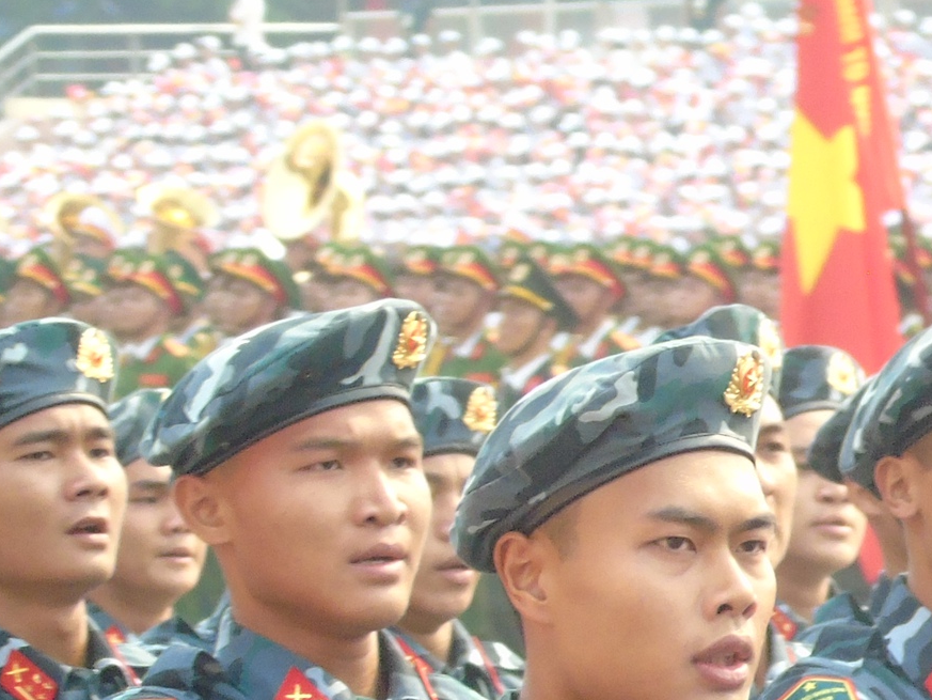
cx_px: 1167
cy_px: 922
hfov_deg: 4.2
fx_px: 12791
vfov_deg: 3.1
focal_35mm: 475
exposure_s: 1/125
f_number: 4.9
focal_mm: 29
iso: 100
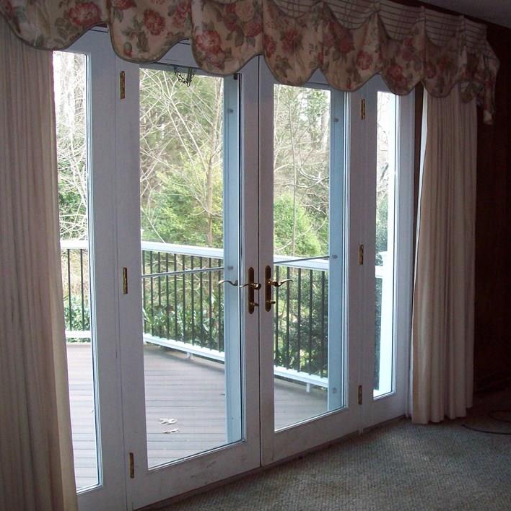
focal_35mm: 46
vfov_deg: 36.8
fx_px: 768
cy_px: 243
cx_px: 357
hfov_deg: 36.3
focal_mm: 6
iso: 200
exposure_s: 1/64
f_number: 2.7
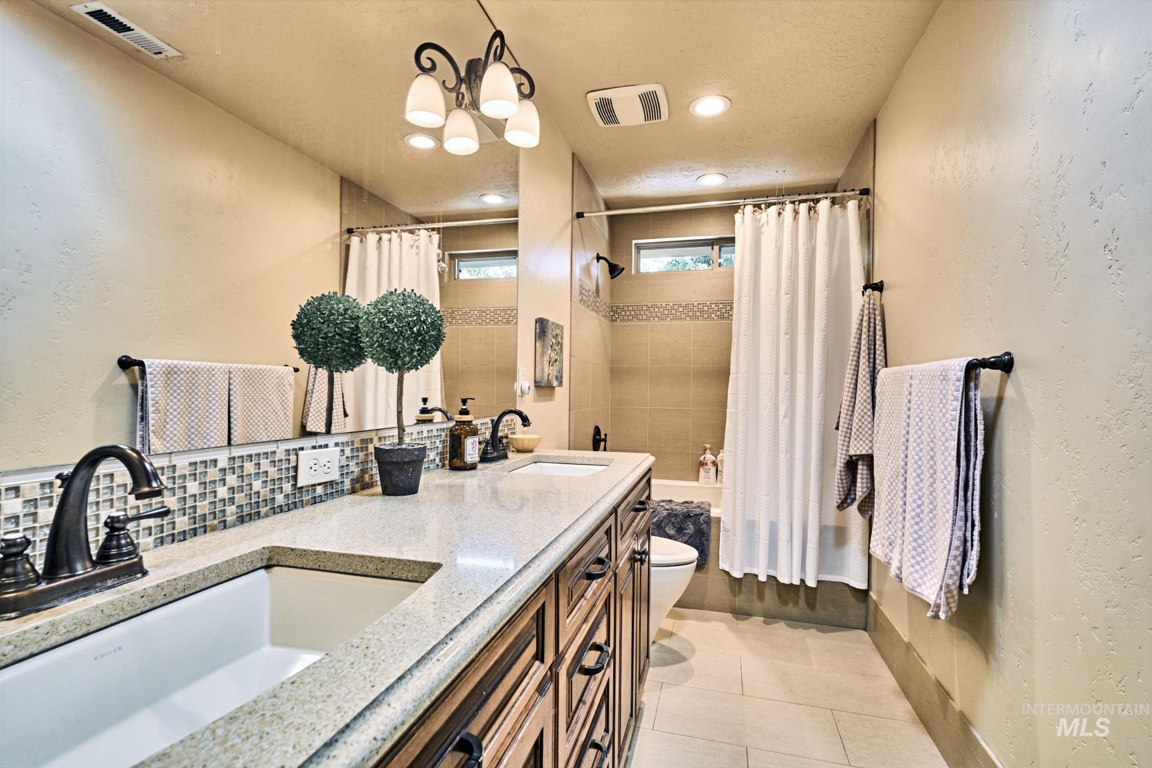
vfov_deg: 73.7
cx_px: 576
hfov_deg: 96.7
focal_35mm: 16
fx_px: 512
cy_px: 384
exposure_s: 1/50
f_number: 8
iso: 1000
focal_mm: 16
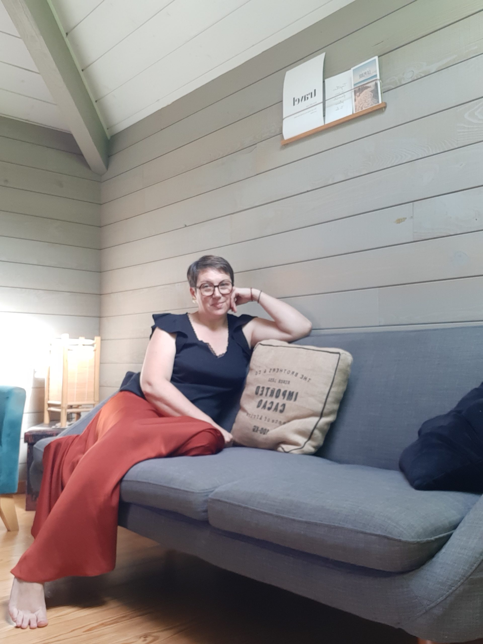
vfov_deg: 58.4
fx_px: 577
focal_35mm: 31
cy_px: 322
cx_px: 242
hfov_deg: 45.4
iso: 125
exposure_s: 1/25
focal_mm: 3.75
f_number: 2
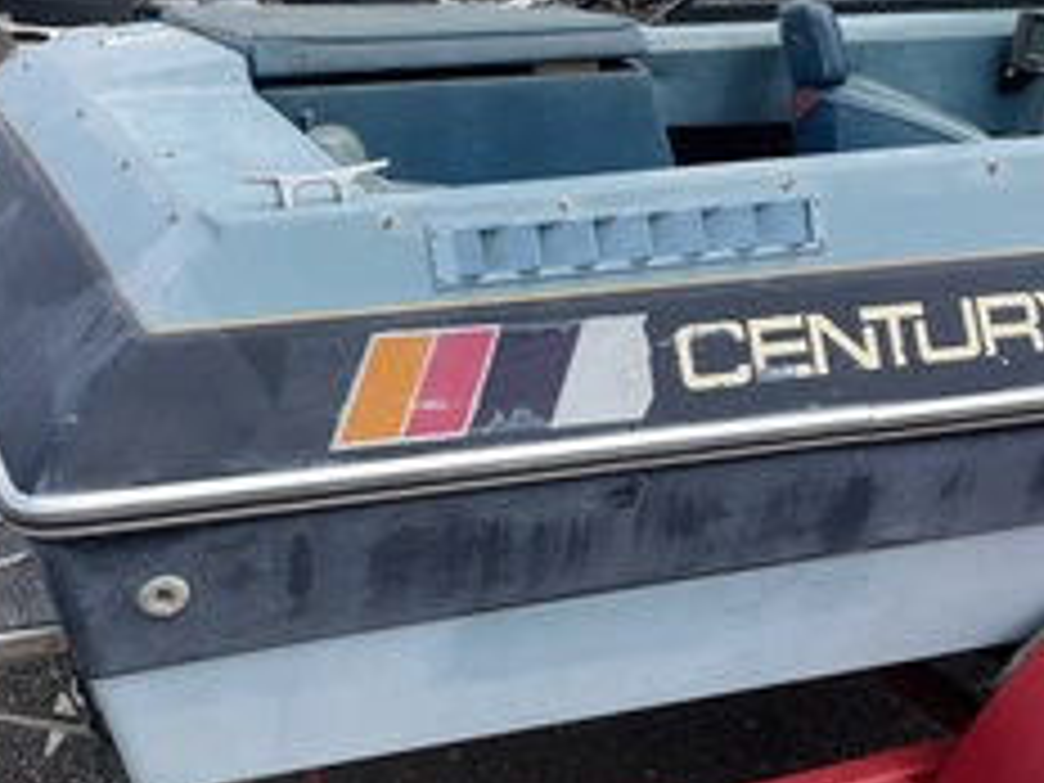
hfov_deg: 38.2
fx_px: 1508
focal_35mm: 50
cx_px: 508
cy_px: 364
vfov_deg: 29.1
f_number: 1.8
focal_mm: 3
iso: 25
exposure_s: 1/898
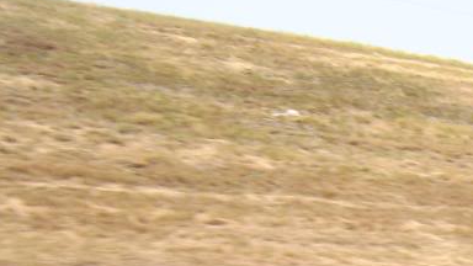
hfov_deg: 22.1
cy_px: 421
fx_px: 1129
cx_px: 549
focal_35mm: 90
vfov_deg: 12.6
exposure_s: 1/192
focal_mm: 8.13
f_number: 6.7
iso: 71
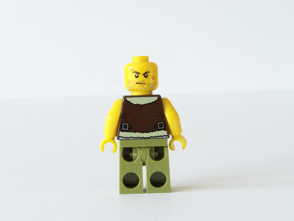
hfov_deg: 23.8
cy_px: 110
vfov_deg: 18.0
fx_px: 696
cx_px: 147
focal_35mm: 82
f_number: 6.3
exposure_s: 1/8
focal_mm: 13.7
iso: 400
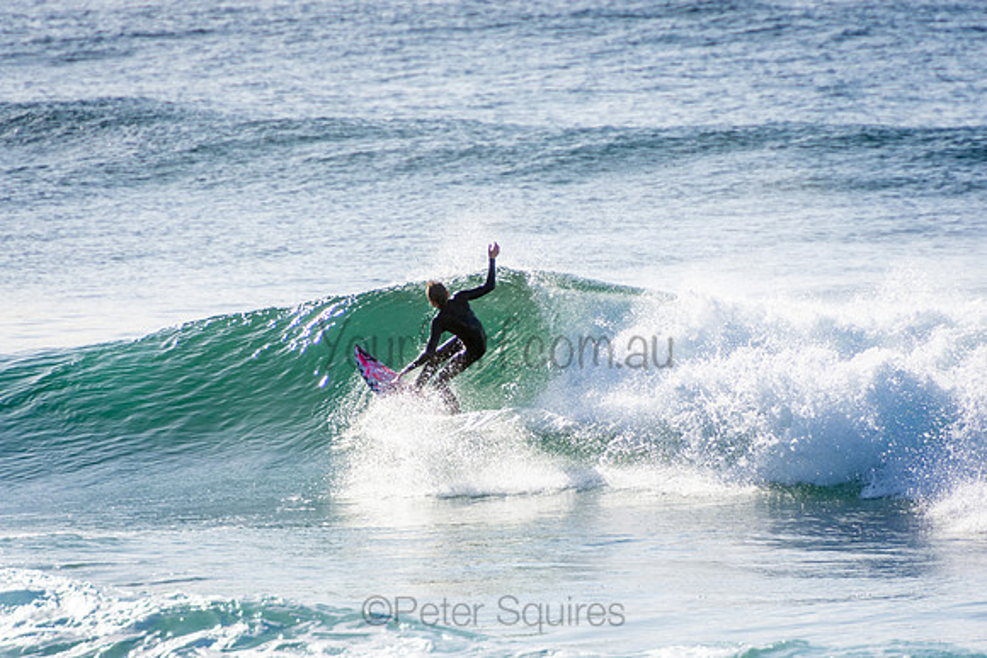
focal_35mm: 600
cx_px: 494
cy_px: 329
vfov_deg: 2.3
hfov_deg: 3.4
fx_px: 16453
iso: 200
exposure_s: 1/2000
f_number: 5.6
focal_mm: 400
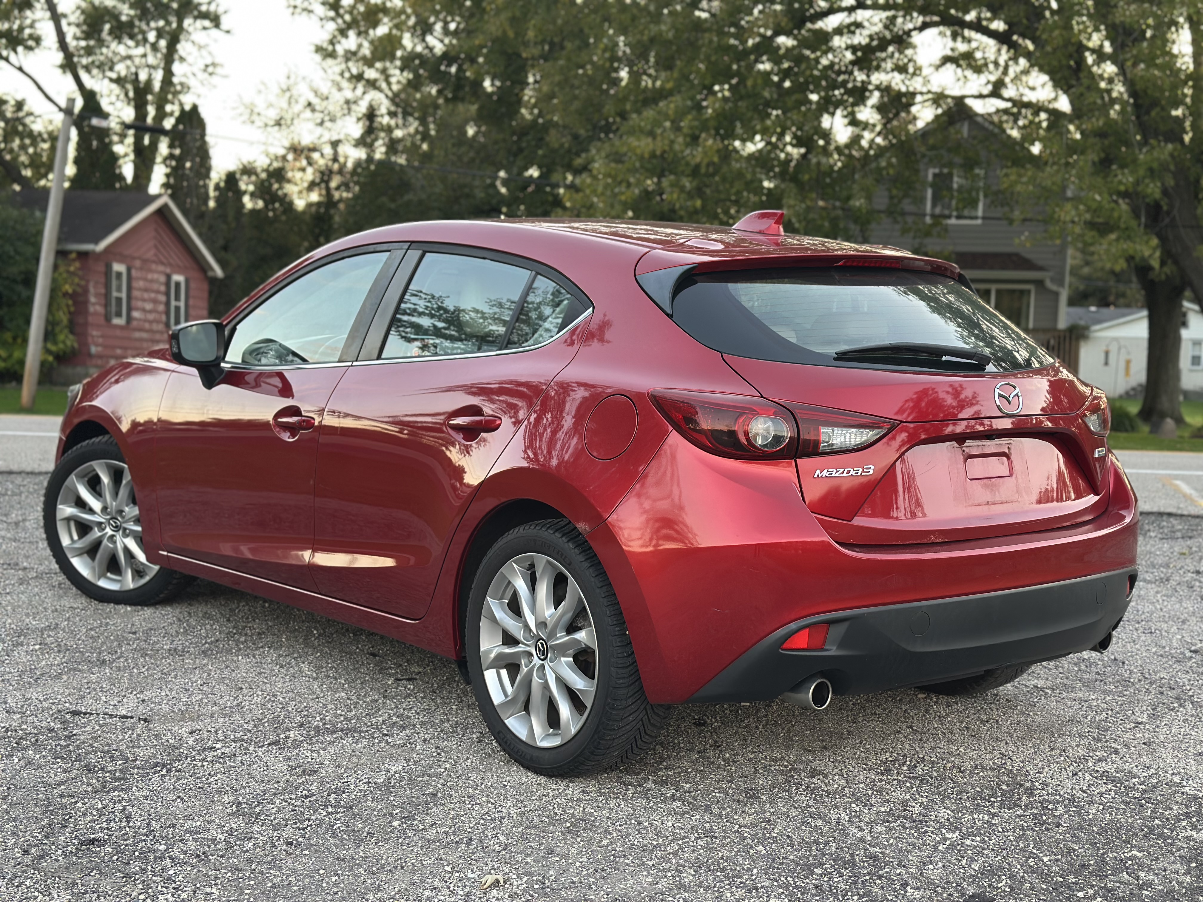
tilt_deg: -1.8
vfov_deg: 30.3
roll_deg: -1.7
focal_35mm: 48
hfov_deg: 39.7
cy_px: 451
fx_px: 1668
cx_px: 602
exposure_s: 1/92
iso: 125
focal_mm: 6.86
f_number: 1.78
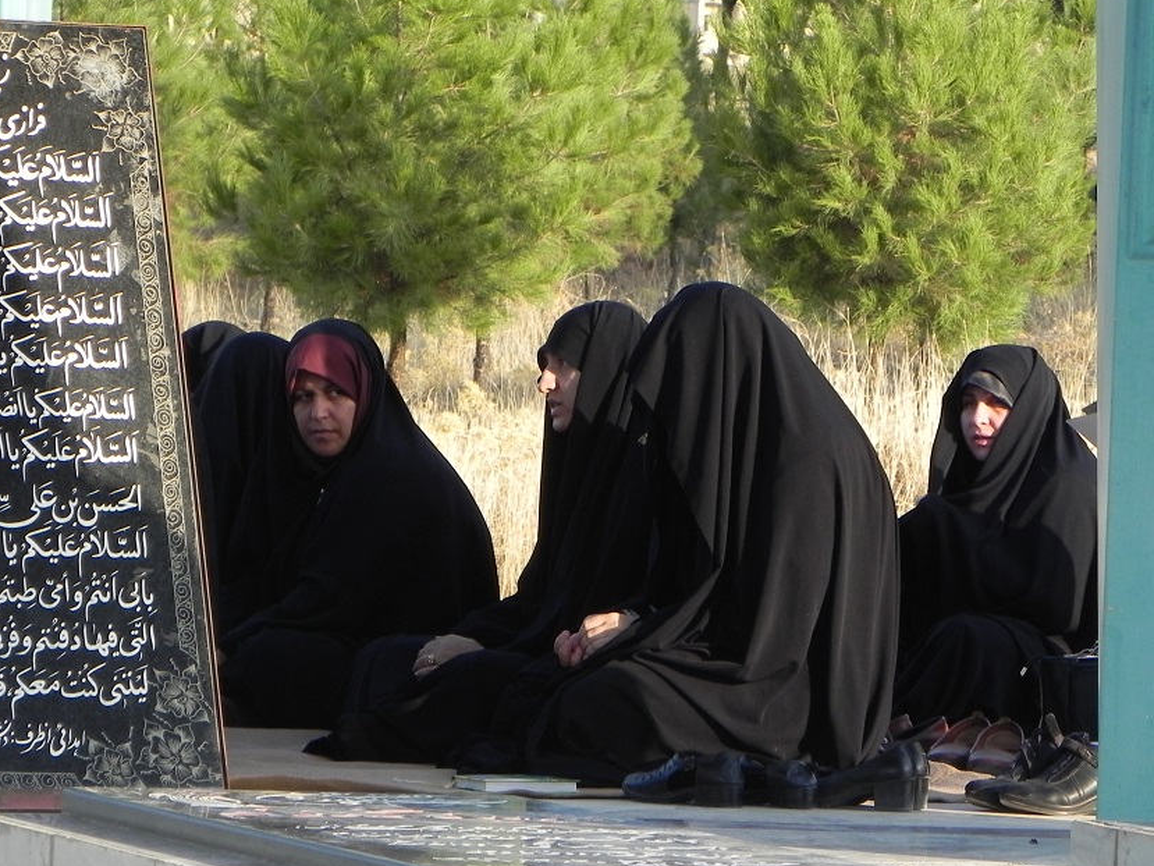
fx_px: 7135
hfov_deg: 9.2
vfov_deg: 6.9
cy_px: 541
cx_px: 558
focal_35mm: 214
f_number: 5
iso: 160
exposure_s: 1/226
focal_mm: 28.8
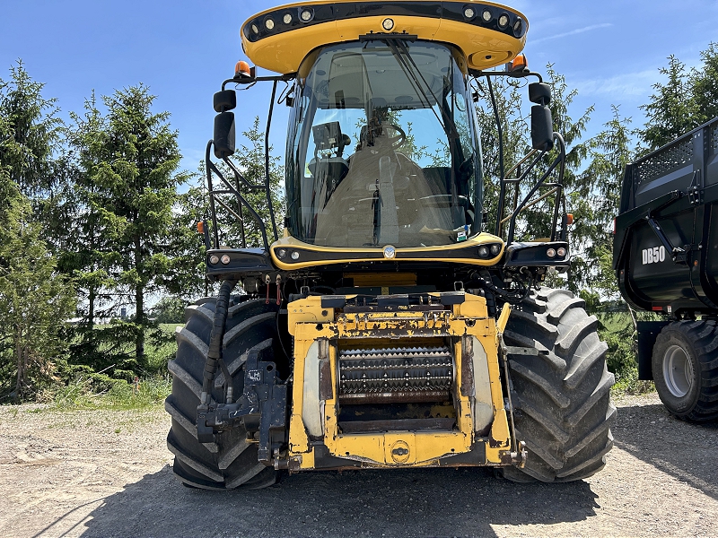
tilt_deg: +4.3
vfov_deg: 53.1
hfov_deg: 67.3
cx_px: 359
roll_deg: +1.3
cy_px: 269
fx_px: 539
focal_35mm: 26
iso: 50
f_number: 1.5
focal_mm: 5.7
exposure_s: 1/1808
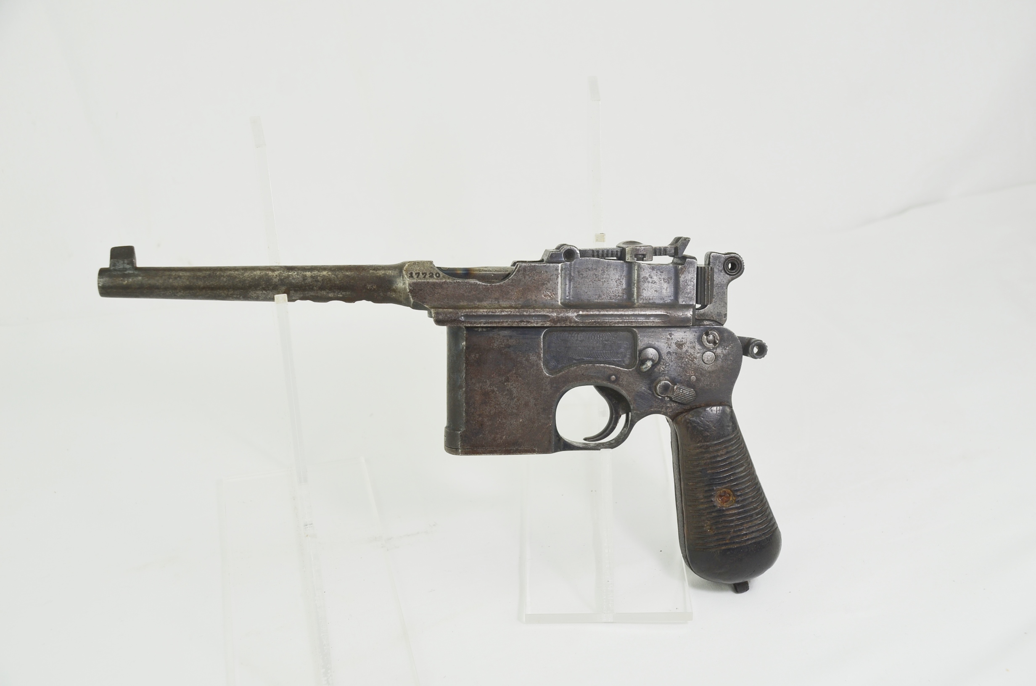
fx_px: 1335
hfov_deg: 42.4
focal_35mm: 46
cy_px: 343
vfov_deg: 28.8
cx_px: 518
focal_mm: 31
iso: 200
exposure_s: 1/160
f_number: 6.3
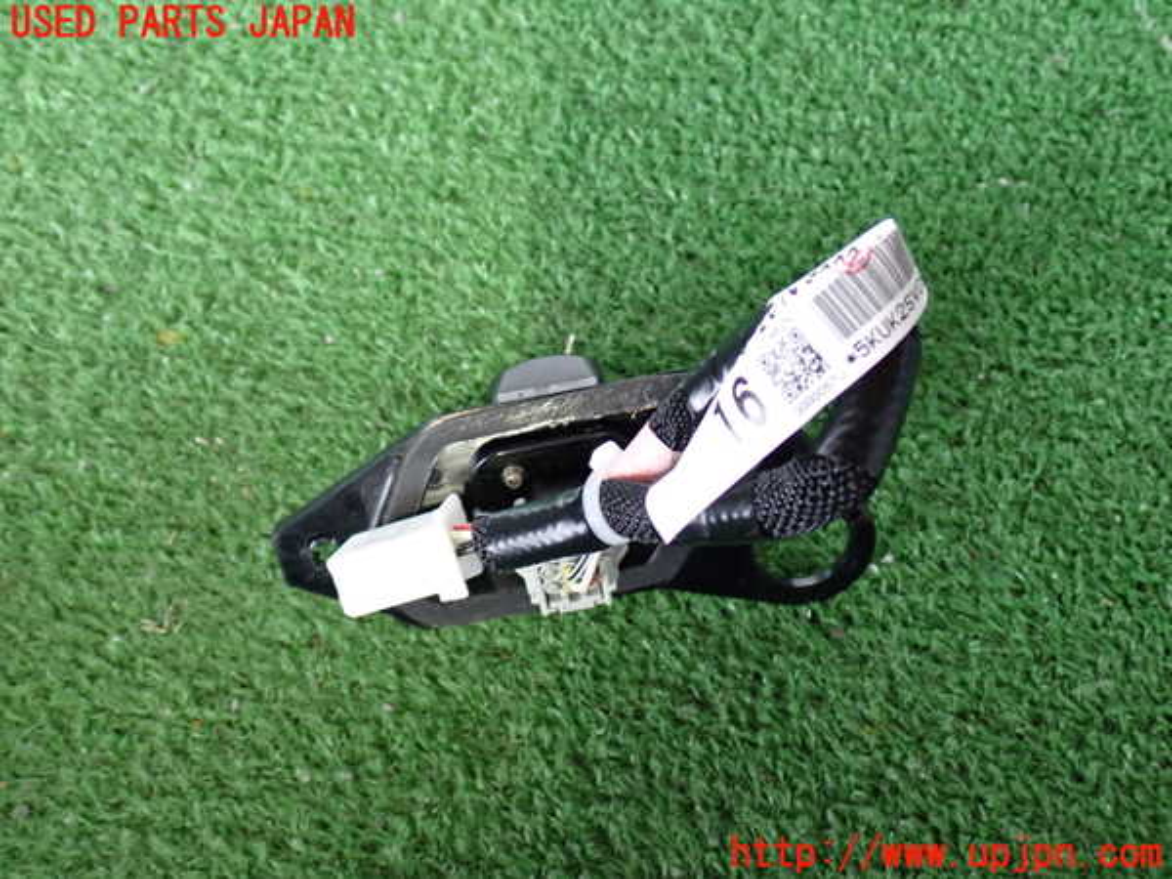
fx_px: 1287
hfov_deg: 49.0
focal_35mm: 38
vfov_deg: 37.7
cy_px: 440
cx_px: 586
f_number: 2.7
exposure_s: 1/40
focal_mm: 6.83
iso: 400
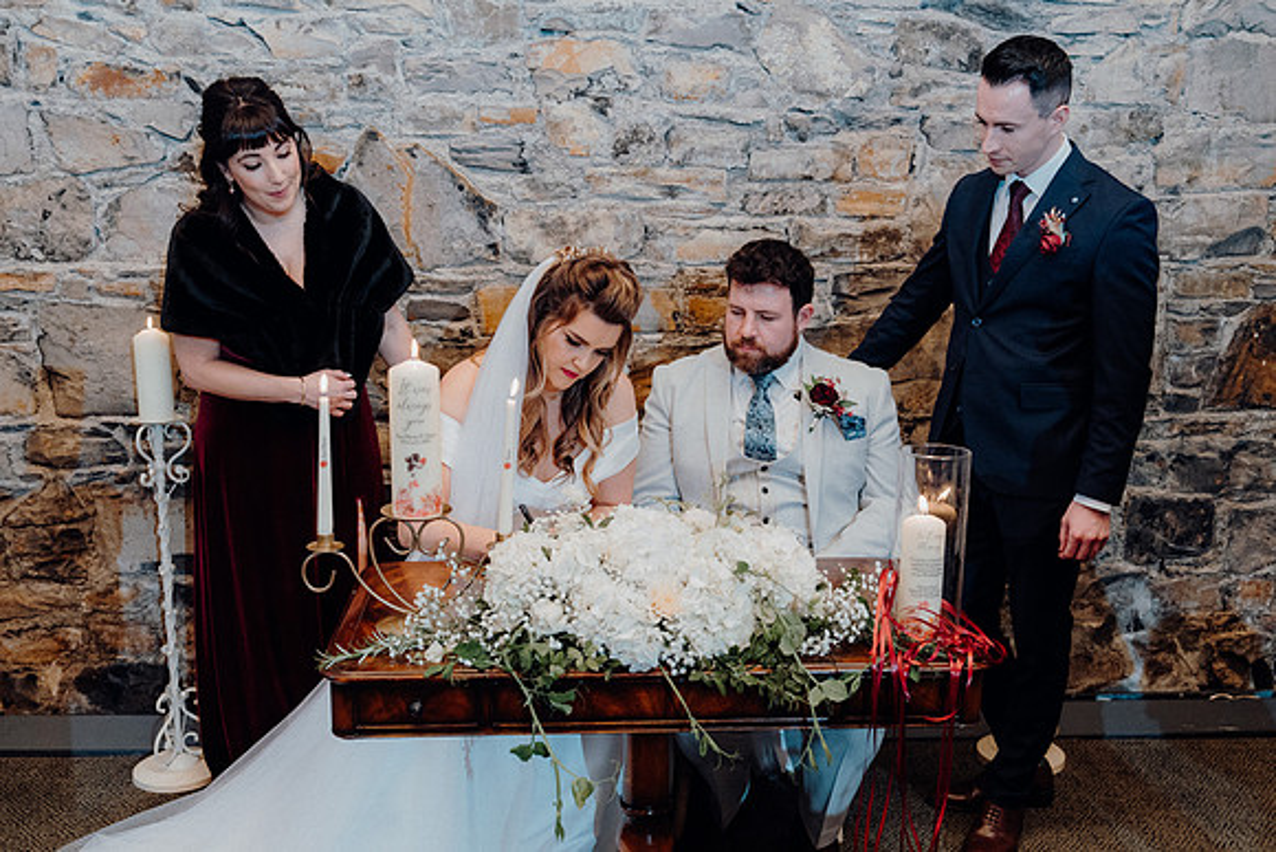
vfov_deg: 36.1
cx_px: 638
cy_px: 426
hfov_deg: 52.0
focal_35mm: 37
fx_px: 1308
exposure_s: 1/200
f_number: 3.5
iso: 2500
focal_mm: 35
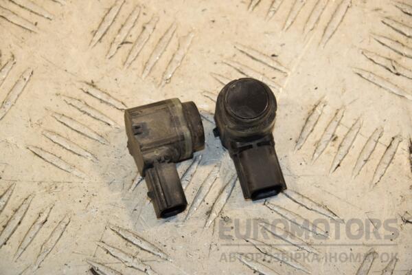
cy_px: 138
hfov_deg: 13.0
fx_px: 1802
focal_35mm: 158
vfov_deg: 8.7
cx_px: 206
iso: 800
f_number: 8
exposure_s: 1/200
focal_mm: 105
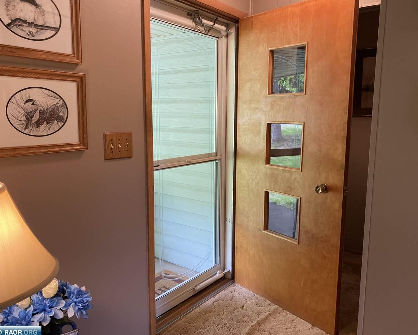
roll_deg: -0.6
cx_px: 223
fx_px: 346
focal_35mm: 28
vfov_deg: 51.5
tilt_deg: -7.6
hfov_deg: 62.1
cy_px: 166
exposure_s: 1/120
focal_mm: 4.25
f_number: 1.8
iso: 125
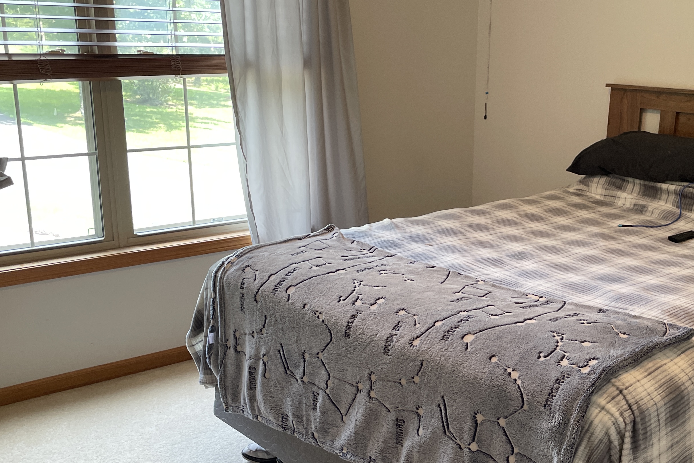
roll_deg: -0.8
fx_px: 867
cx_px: 456
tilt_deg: -14.8
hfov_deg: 43.1
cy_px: 289
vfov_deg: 29.7
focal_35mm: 45
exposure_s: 1/120
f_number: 1.6
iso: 125
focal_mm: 4.2
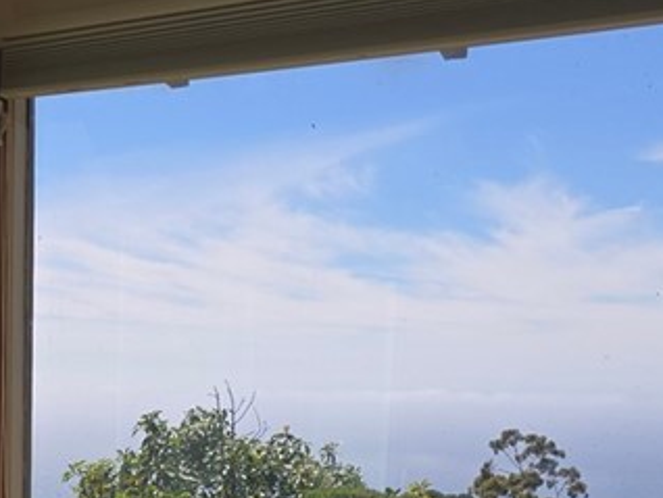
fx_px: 1418
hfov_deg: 25.6
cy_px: 652
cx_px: 90
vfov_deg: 18.5
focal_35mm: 74
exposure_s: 1/487
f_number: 1.7
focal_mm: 6.3
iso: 12
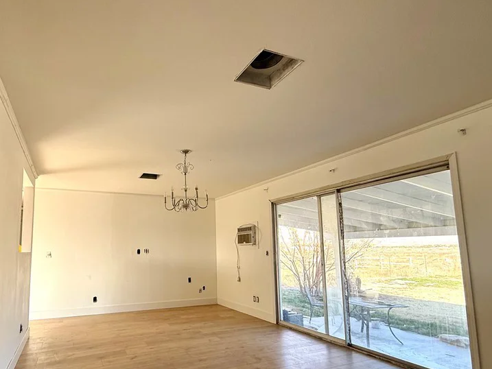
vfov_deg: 65.4
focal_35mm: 20
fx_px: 284
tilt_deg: +6.9
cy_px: 219
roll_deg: +0.2
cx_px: 176
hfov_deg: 79.8
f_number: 2.2
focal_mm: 2.22
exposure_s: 1/224
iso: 64
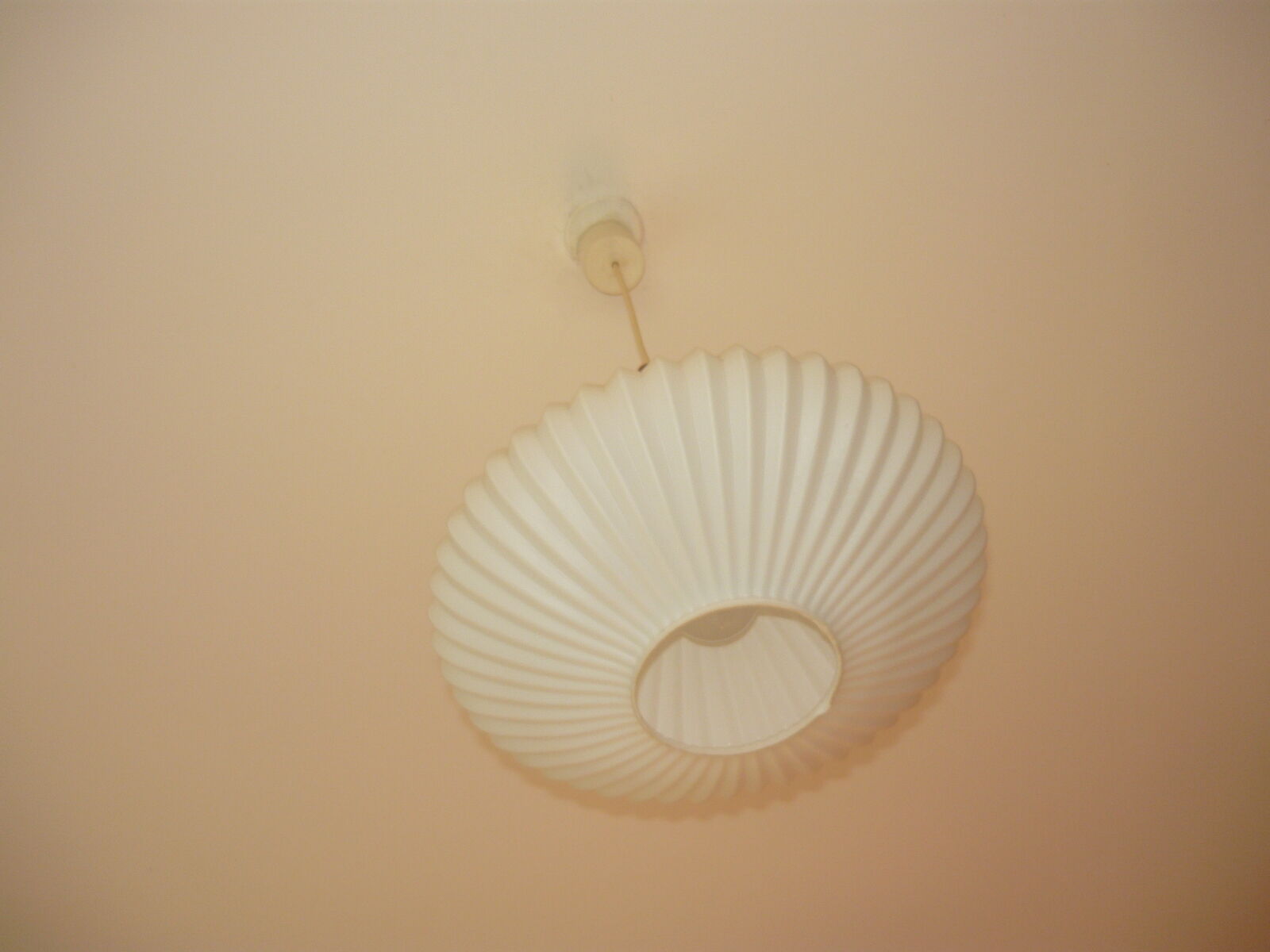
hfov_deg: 55.4
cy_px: 476
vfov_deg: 42.9
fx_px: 1211
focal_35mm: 33
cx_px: 635
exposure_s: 1/50
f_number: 2.8
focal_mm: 5.5
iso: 100
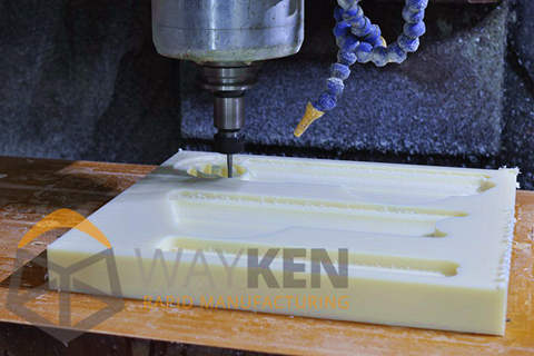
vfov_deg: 25.8
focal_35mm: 52
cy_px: 178
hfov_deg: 37.9
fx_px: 779
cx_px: 267
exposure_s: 1/4
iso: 200
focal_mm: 35
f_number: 5
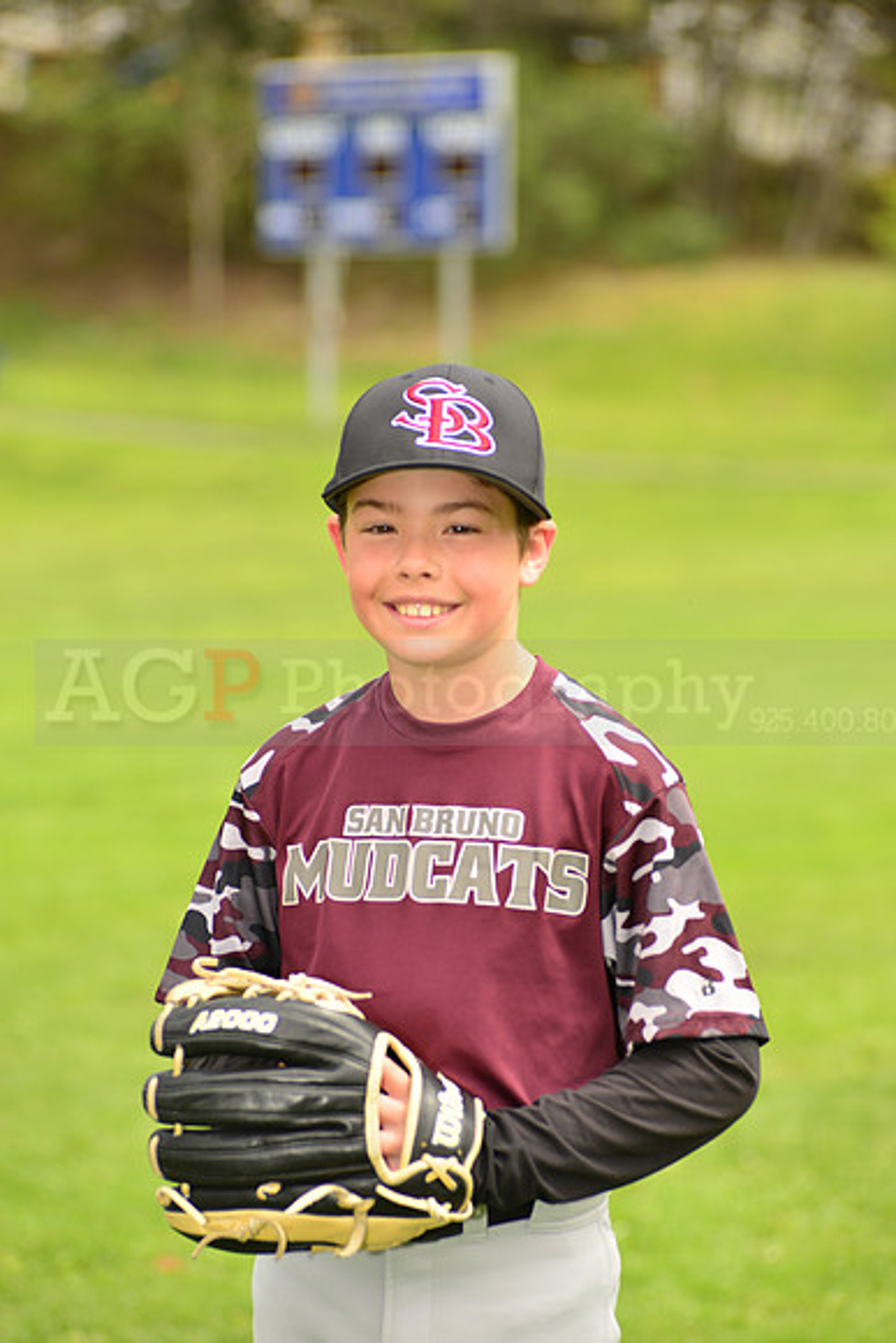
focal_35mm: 145
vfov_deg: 14.2
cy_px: 672
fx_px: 5410
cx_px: 448
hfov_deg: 9.5
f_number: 5
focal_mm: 145
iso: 100
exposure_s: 1/250
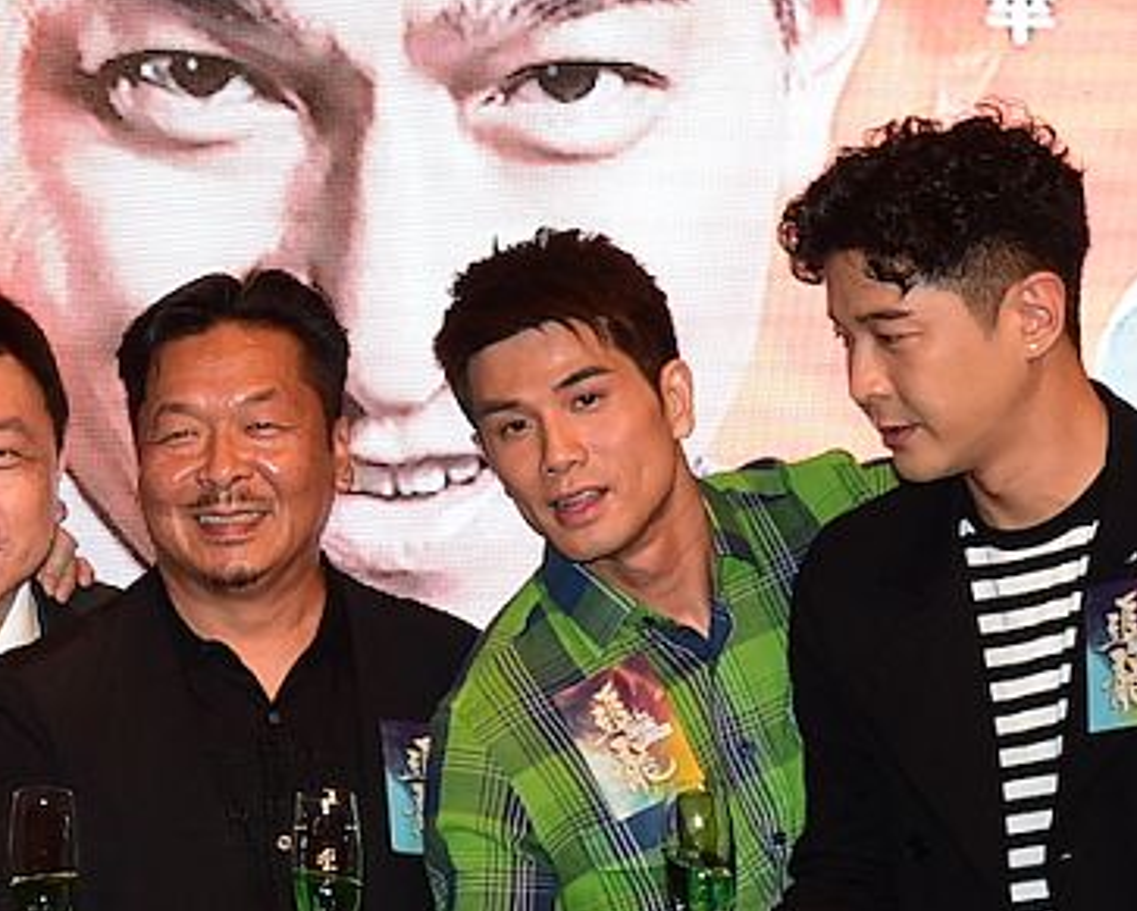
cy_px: 515
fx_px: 7308
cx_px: -379
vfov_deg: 7.1
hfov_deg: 8.8
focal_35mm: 217
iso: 4000
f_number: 10
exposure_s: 1/160
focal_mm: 70
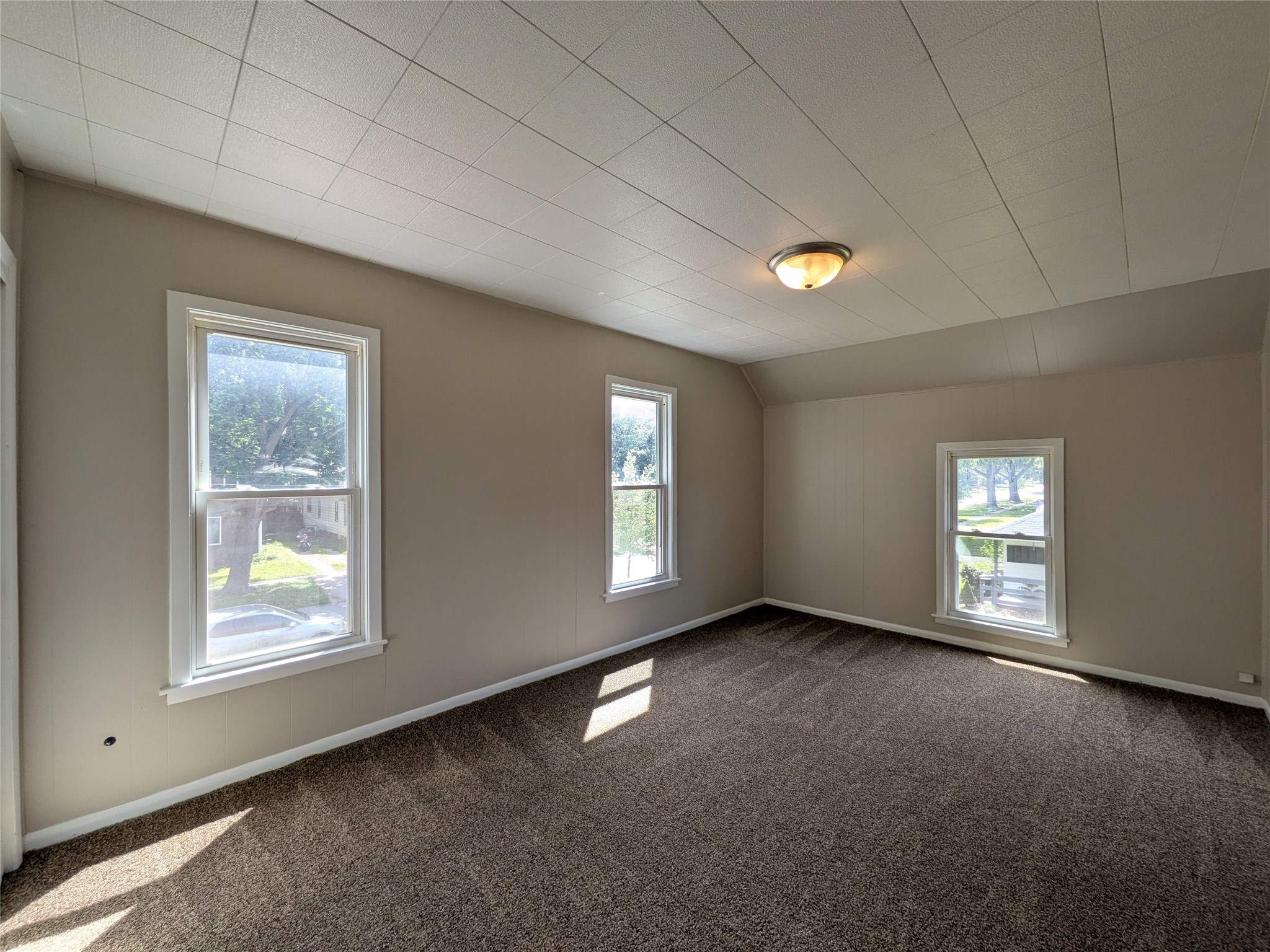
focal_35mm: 14
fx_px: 514
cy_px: 476
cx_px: 635
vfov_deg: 85.7
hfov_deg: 102.1
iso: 66
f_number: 2.2
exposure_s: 1/120
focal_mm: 1.85
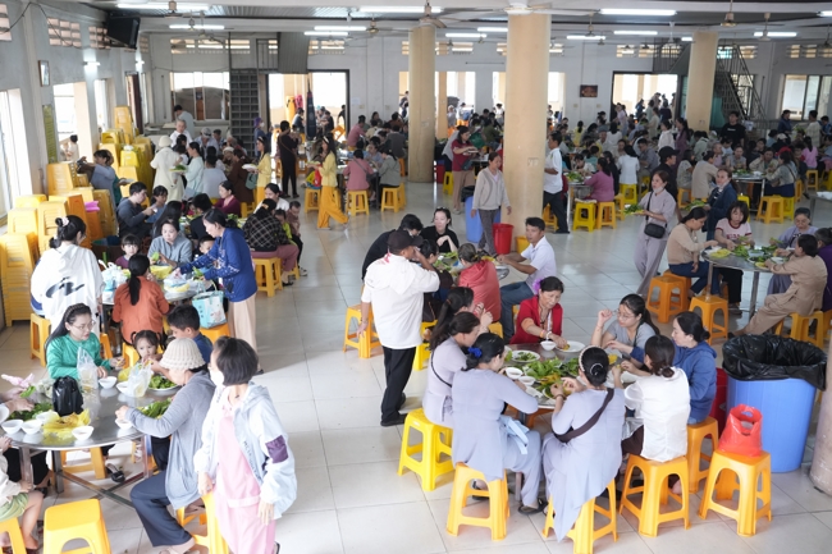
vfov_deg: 37.8
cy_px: 277
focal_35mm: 35
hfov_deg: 54.4
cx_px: 416
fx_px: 809
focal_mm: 35
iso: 2500
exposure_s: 1/320
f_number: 2.8
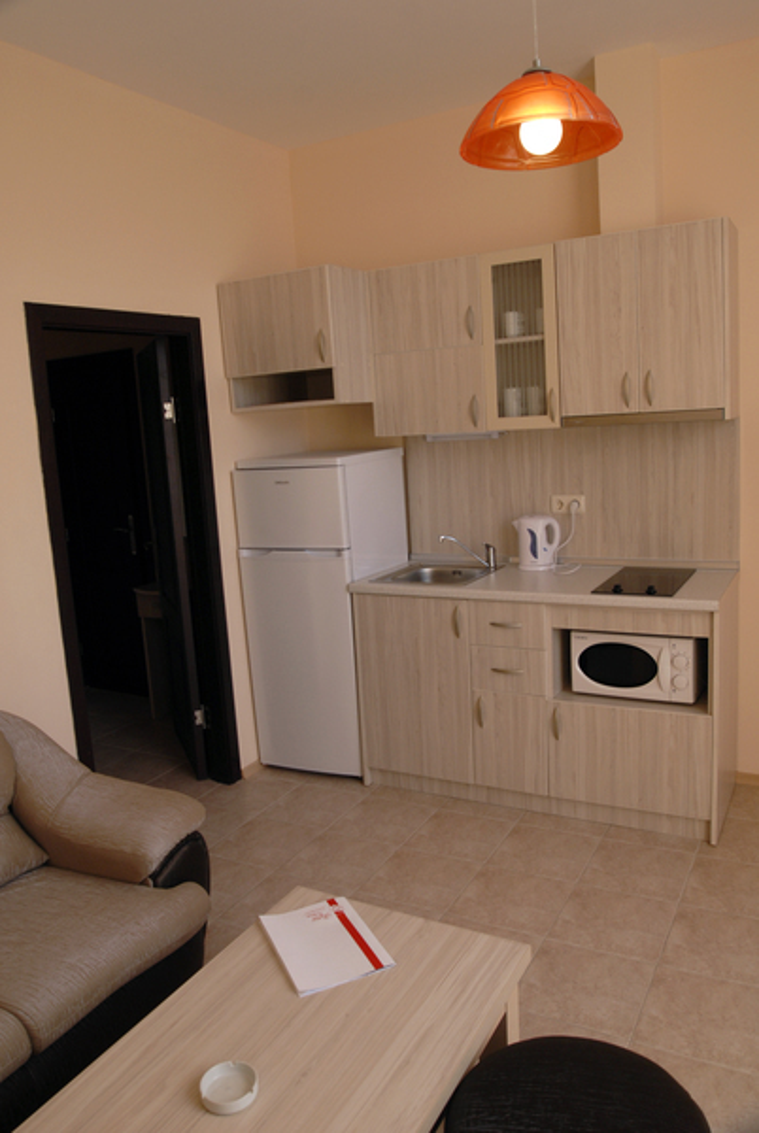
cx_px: 380
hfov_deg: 50.6
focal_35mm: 26
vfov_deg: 70.4
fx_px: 804
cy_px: 566
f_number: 5.6
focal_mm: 17
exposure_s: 1/125
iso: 320
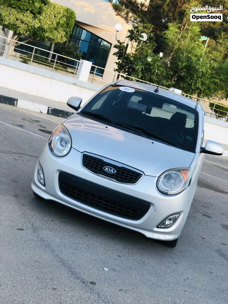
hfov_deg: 28.0
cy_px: 152
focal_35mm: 52
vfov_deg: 36.8
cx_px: 114
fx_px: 457
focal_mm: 6
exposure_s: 1/50
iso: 20
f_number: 2.4
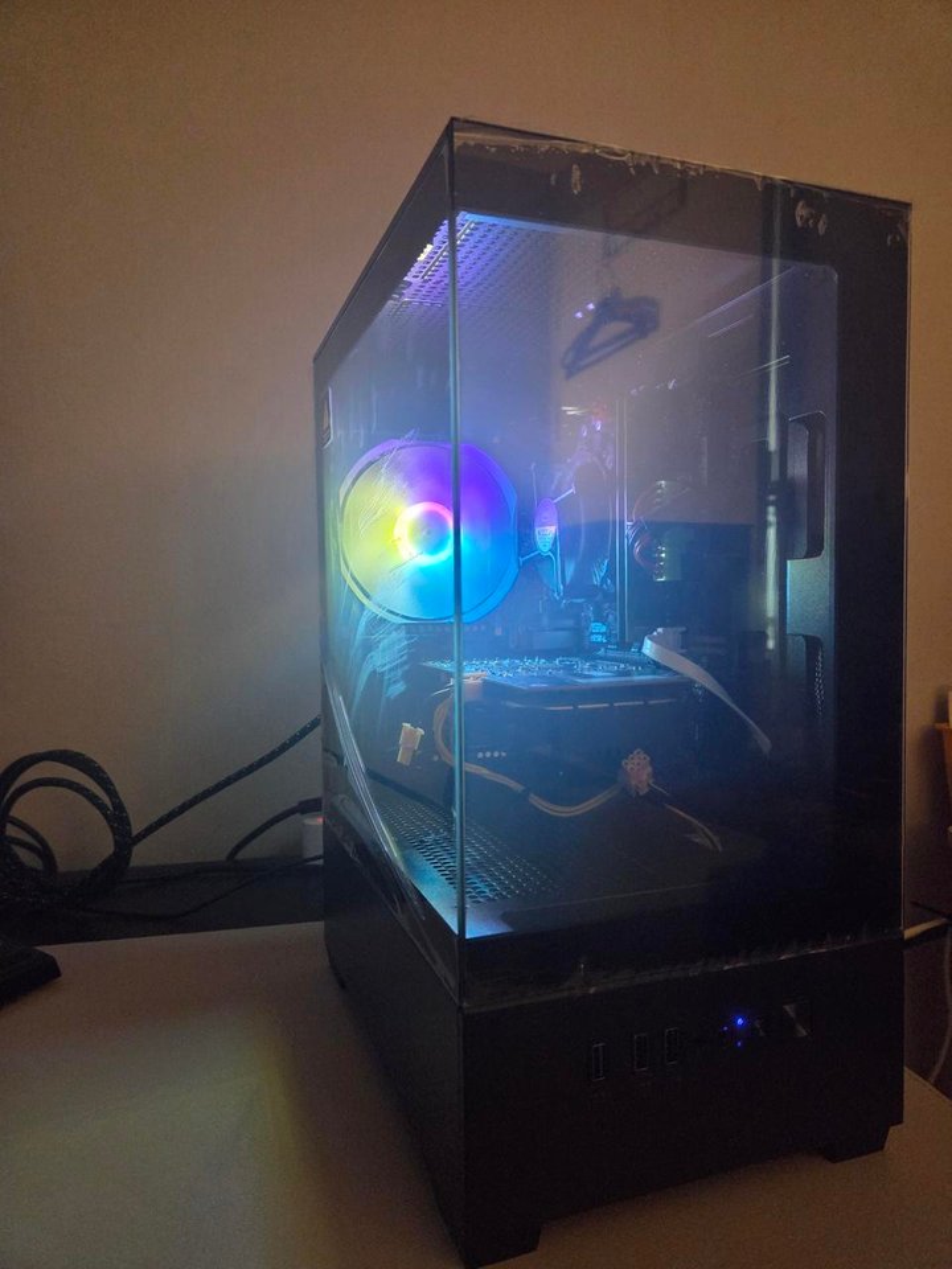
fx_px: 843
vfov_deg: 73.9
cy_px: 634
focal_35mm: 23
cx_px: 476
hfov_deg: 58.9
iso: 1250
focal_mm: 5.4
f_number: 1.8
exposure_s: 1/120
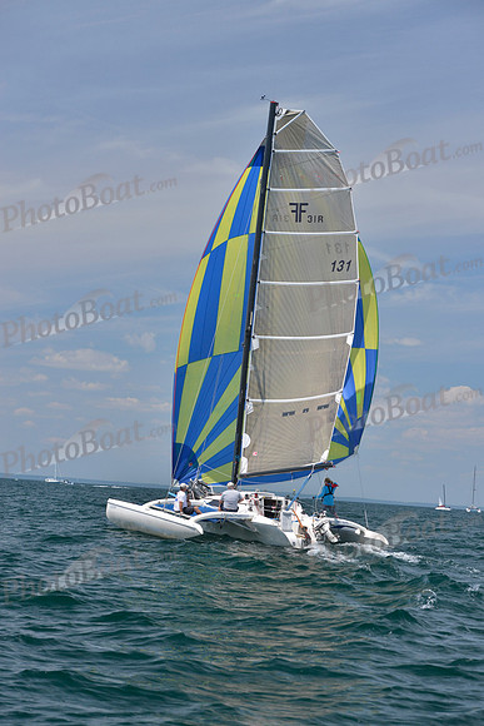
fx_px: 1733
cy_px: 363
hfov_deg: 15.9
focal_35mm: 86
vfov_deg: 23.6
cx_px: 242
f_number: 6.3
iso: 400
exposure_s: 1/800
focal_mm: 86
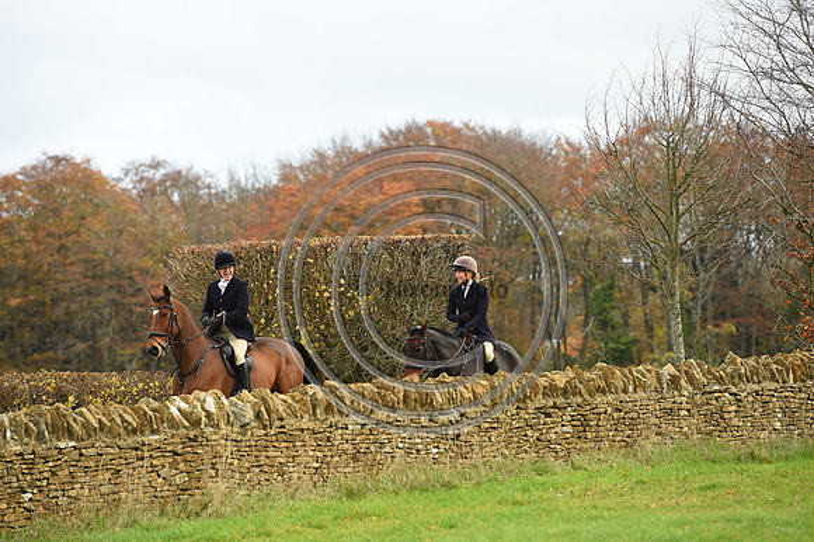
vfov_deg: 6.9
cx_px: 407
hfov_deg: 10.3
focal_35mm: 200
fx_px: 4519
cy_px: 271
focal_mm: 200
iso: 2000
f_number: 5.6
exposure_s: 1/1250
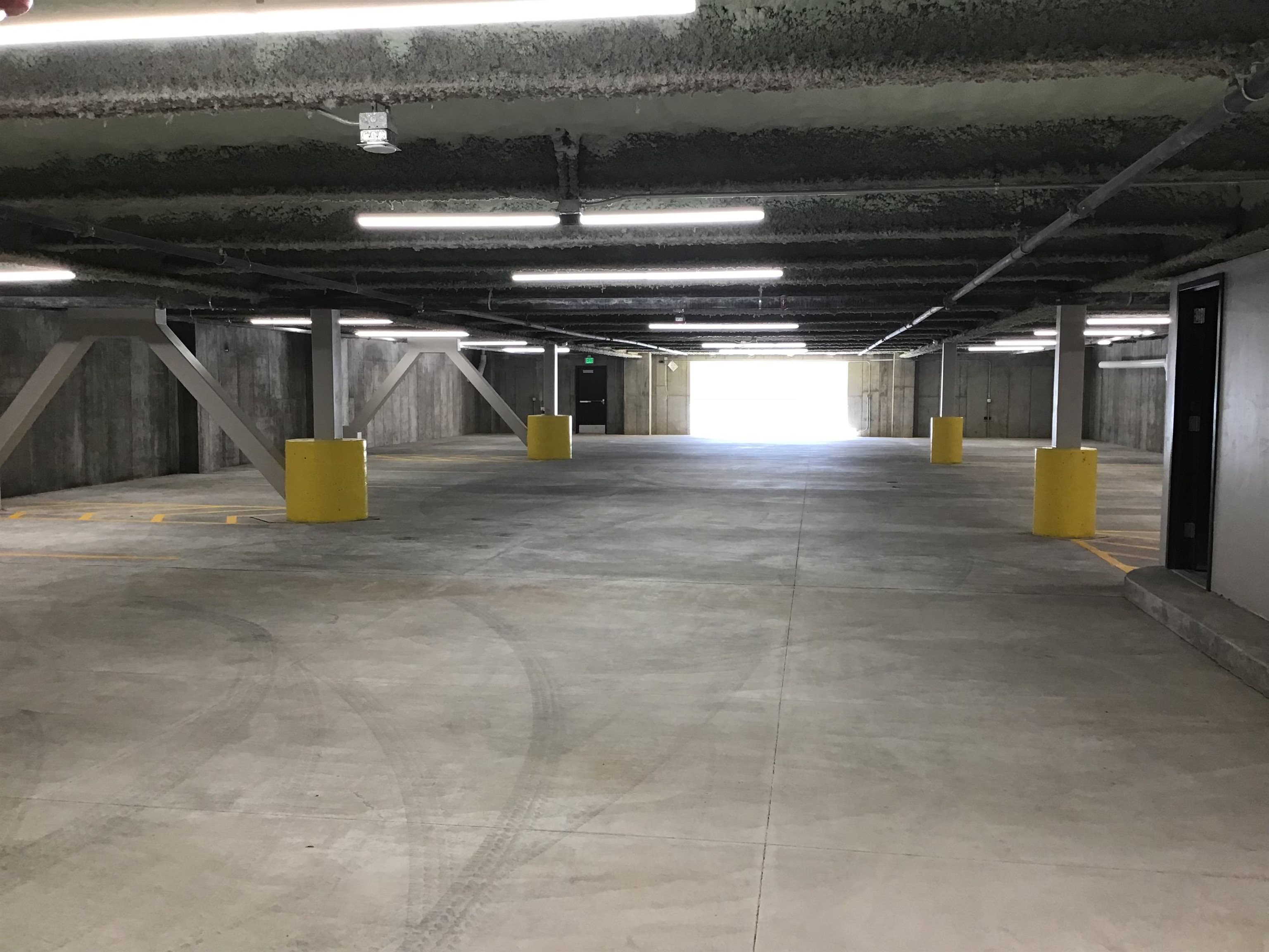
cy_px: 476
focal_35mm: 31
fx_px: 1136
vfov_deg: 45.4
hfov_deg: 58.4
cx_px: 634
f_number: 2.4
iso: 50
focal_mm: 3.3
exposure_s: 1/30
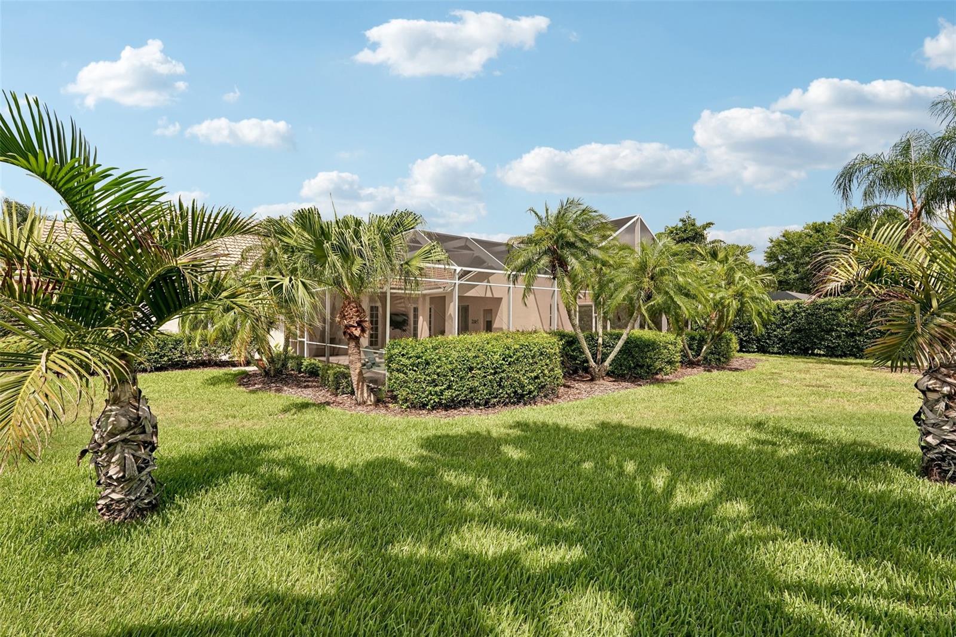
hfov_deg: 96.7
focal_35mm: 16
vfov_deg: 73.7
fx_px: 425
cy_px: 318
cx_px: 478
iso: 400
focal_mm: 16
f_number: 8
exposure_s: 1/800
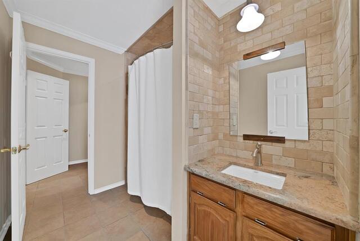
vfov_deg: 90.1
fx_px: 120
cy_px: 120
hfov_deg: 112.6
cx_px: 180
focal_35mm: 12
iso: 640
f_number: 9
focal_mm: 12
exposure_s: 1/2.5
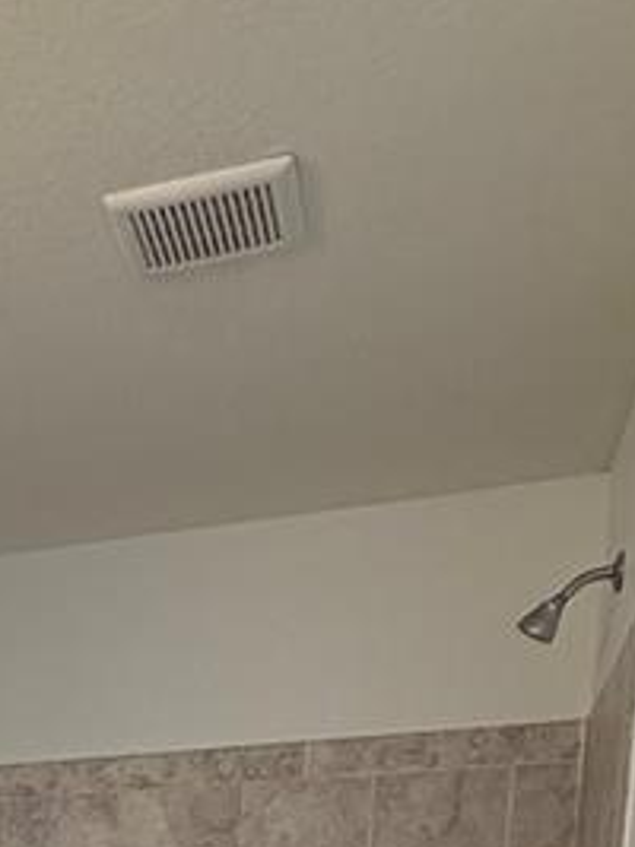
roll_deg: -0.1
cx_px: -283
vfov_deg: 23.5
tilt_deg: -8.4
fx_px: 1542
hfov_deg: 20.4
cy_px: 1323
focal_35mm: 63
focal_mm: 2.22
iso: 125
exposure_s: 1/120
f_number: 2.2
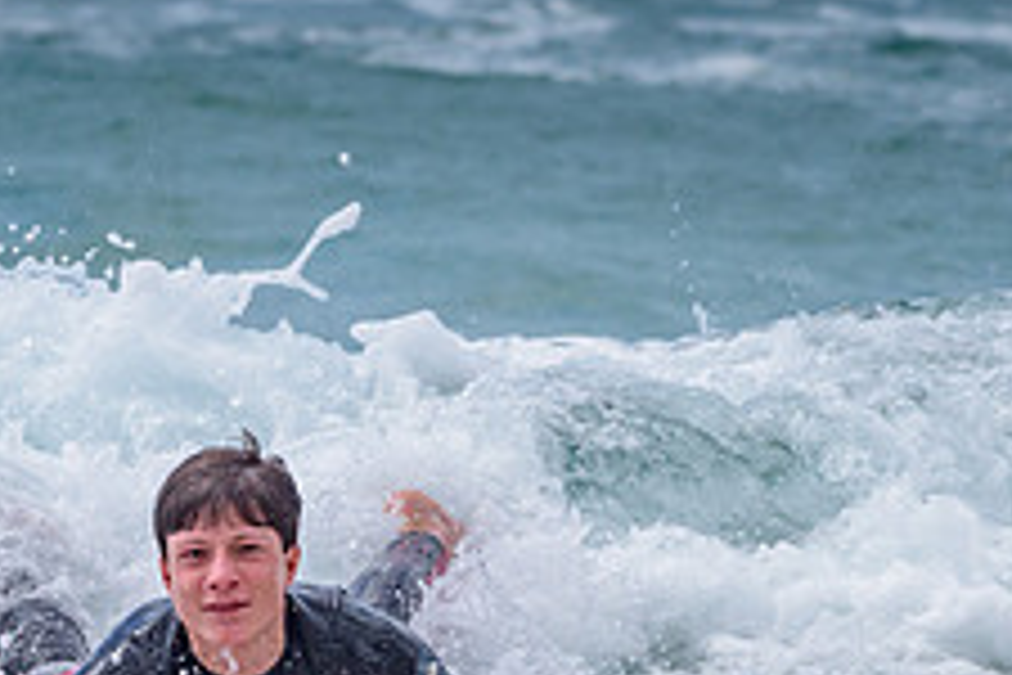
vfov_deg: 1.5
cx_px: 307
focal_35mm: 918
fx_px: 25804
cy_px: 613
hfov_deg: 2.2
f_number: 5.6
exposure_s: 1/2000
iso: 140
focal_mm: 290
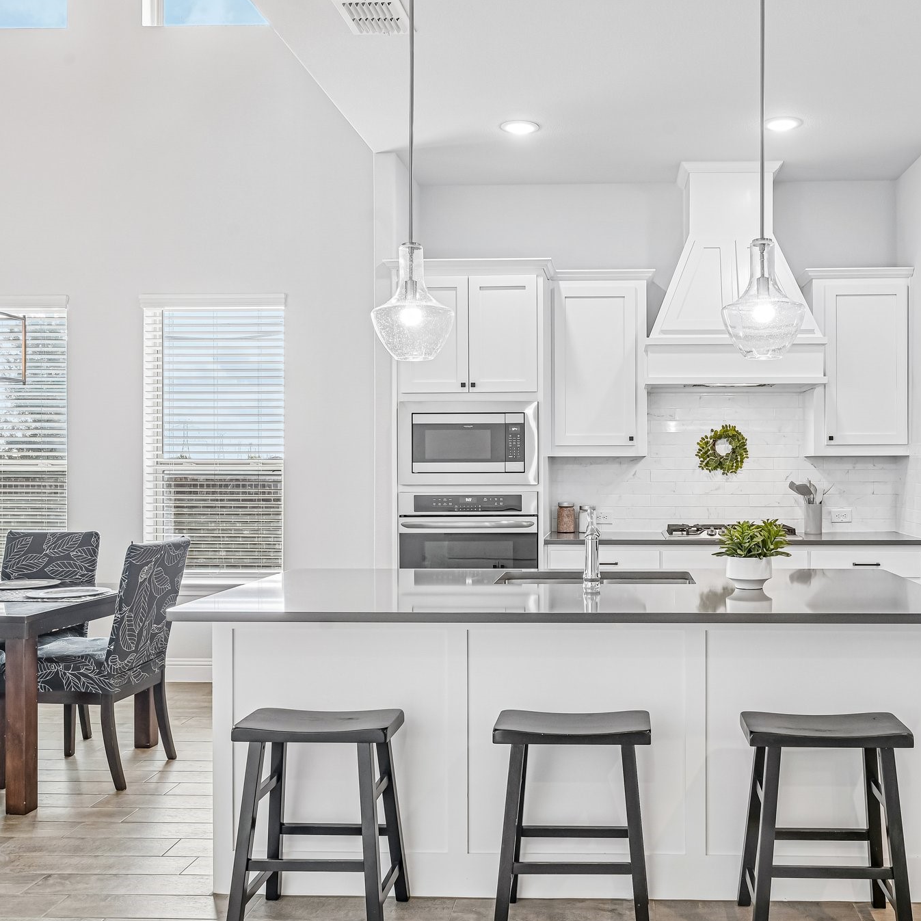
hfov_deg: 51.8
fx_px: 933
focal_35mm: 31
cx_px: 590
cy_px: 460
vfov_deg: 52.5
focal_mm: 24
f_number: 8
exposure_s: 1/50
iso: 400
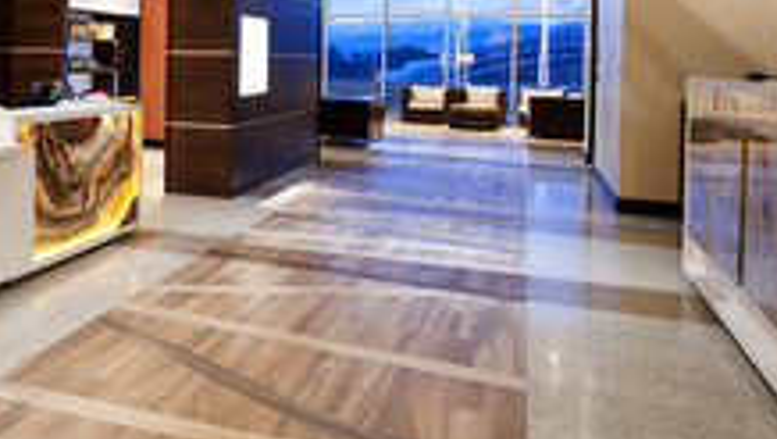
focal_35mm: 41
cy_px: 102
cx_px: 53
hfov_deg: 44.2
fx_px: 845
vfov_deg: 28.6
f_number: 8
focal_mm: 19
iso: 200
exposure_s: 1.3
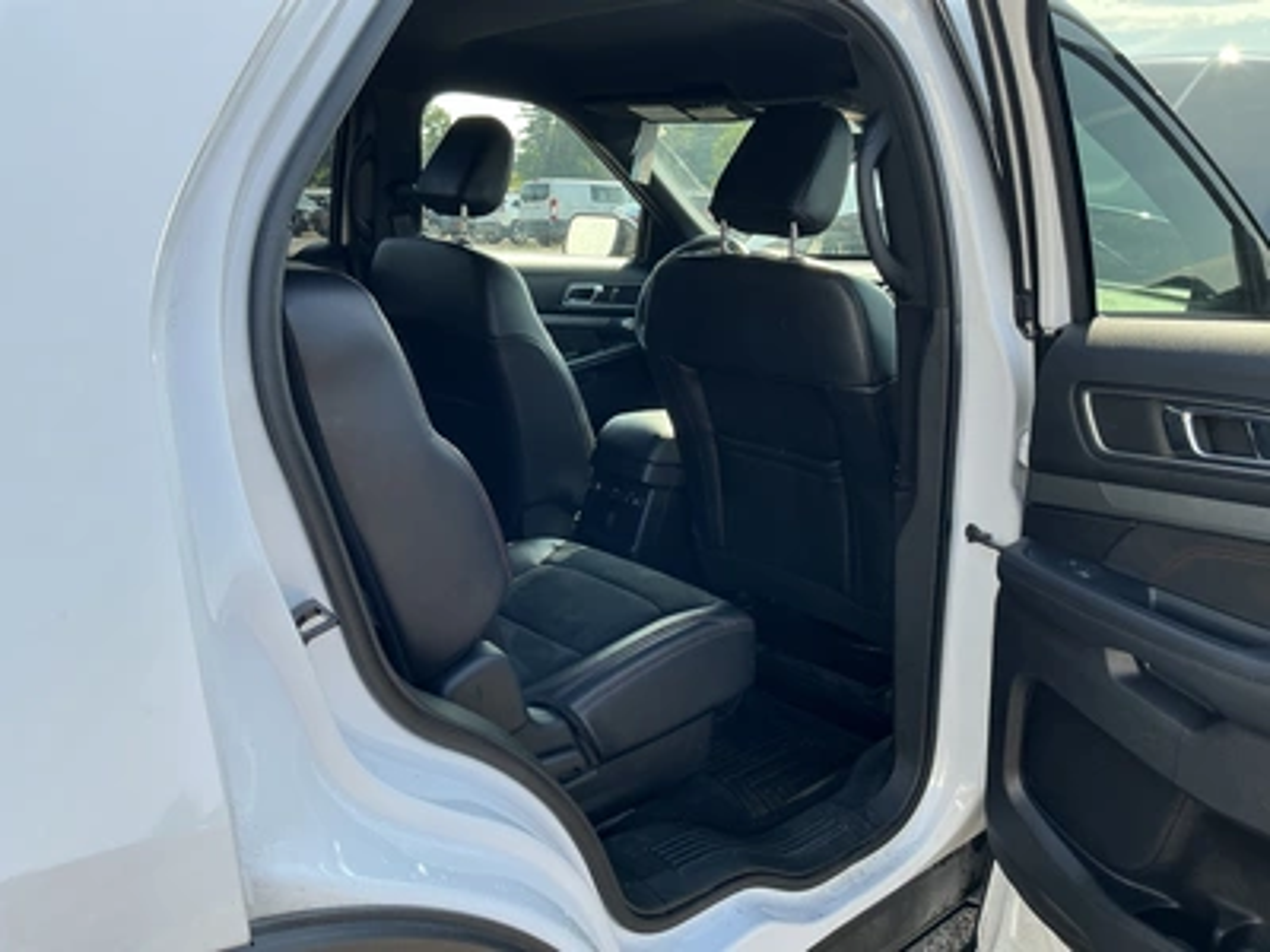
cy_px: 476
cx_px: 635
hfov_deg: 63.4
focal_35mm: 28
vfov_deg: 49.7
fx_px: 1027
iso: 25
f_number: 1.8
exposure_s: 1/283
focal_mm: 3
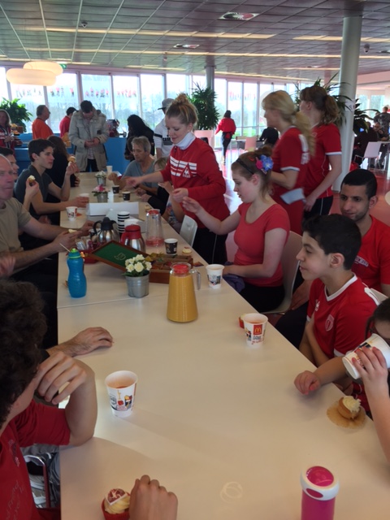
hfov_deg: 48.2
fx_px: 436
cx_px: 195
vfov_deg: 61.7
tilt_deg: -16.6
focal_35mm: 29
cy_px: 260
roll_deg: +0.2
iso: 32
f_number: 2.2
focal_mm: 4.15
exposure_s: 1/33
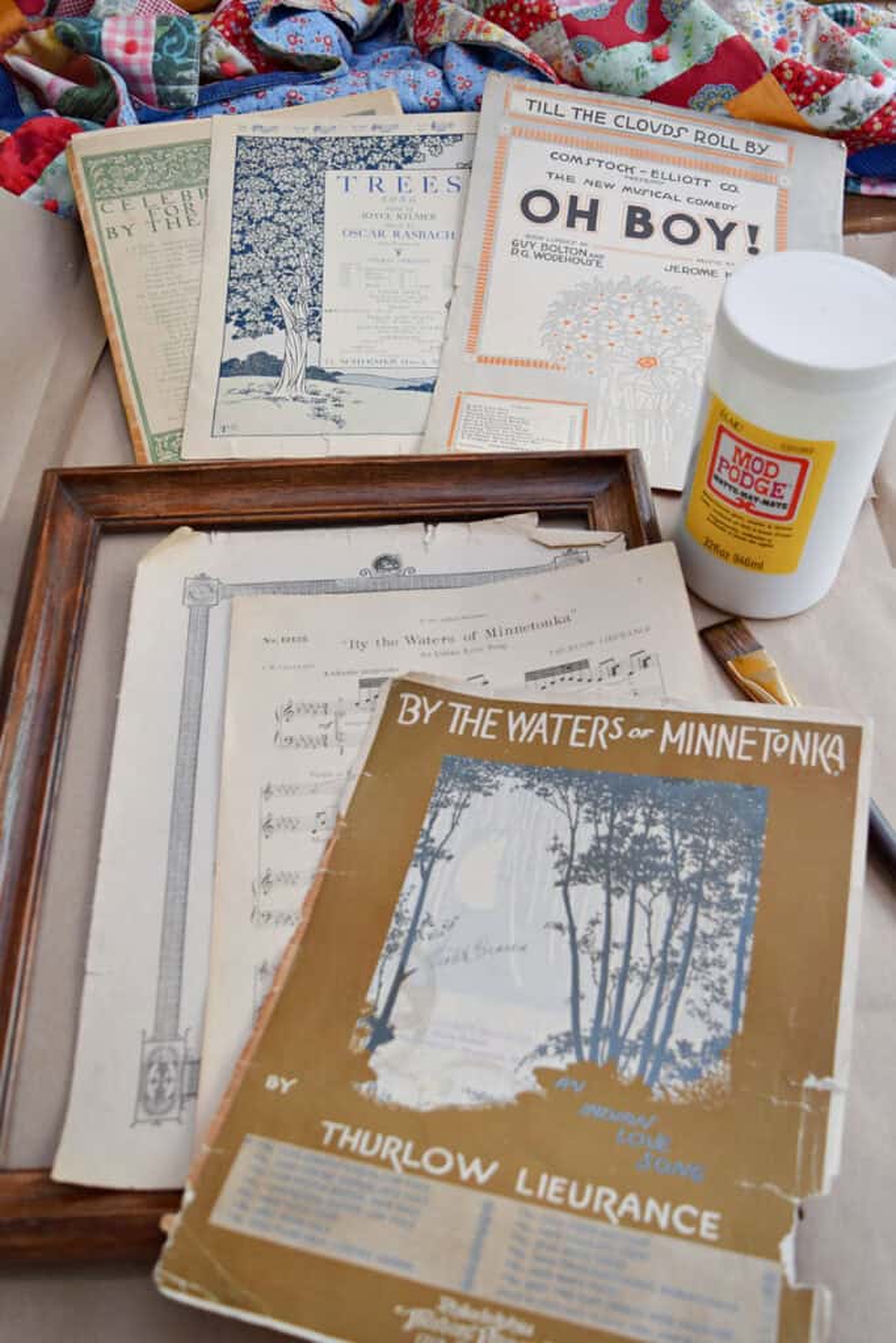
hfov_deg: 40.0
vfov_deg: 57.2
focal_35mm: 33
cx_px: 448
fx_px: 1231
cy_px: 672
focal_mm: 22
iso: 400
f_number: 4.5
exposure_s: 1/80
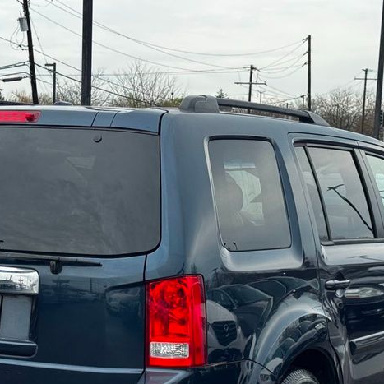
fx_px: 1167
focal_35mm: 93
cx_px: 176
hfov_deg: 18.7
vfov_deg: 18.6
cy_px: 289
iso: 64
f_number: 1.78
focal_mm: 6.76
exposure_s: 1/1339
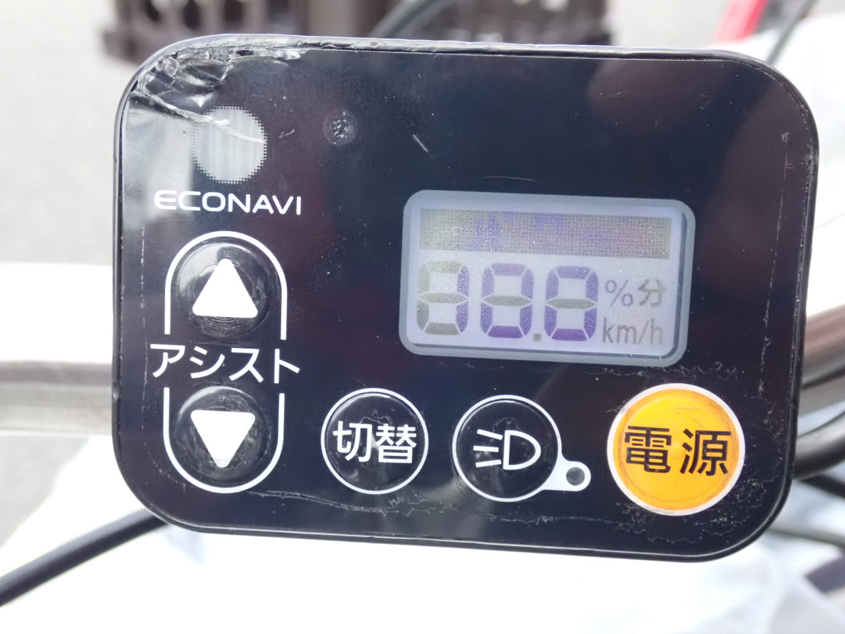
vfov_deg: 32.9
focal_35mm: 44
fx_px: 1074
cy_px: 317
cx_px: 422
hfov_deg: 42.9
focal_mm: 7.84
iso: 1600
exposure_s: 1/160
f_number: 11
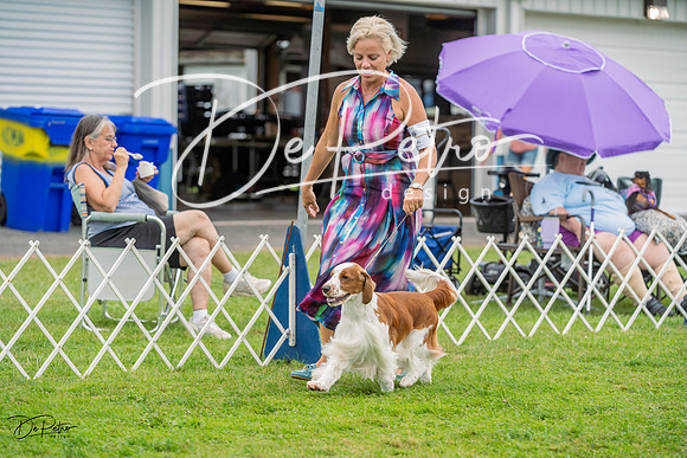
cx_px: 344
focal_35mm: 122
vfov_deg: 11.2
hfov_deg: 16.8
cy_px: 229
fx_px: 2329
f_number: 3.5
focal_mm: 122
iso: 400
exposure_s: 1/1250
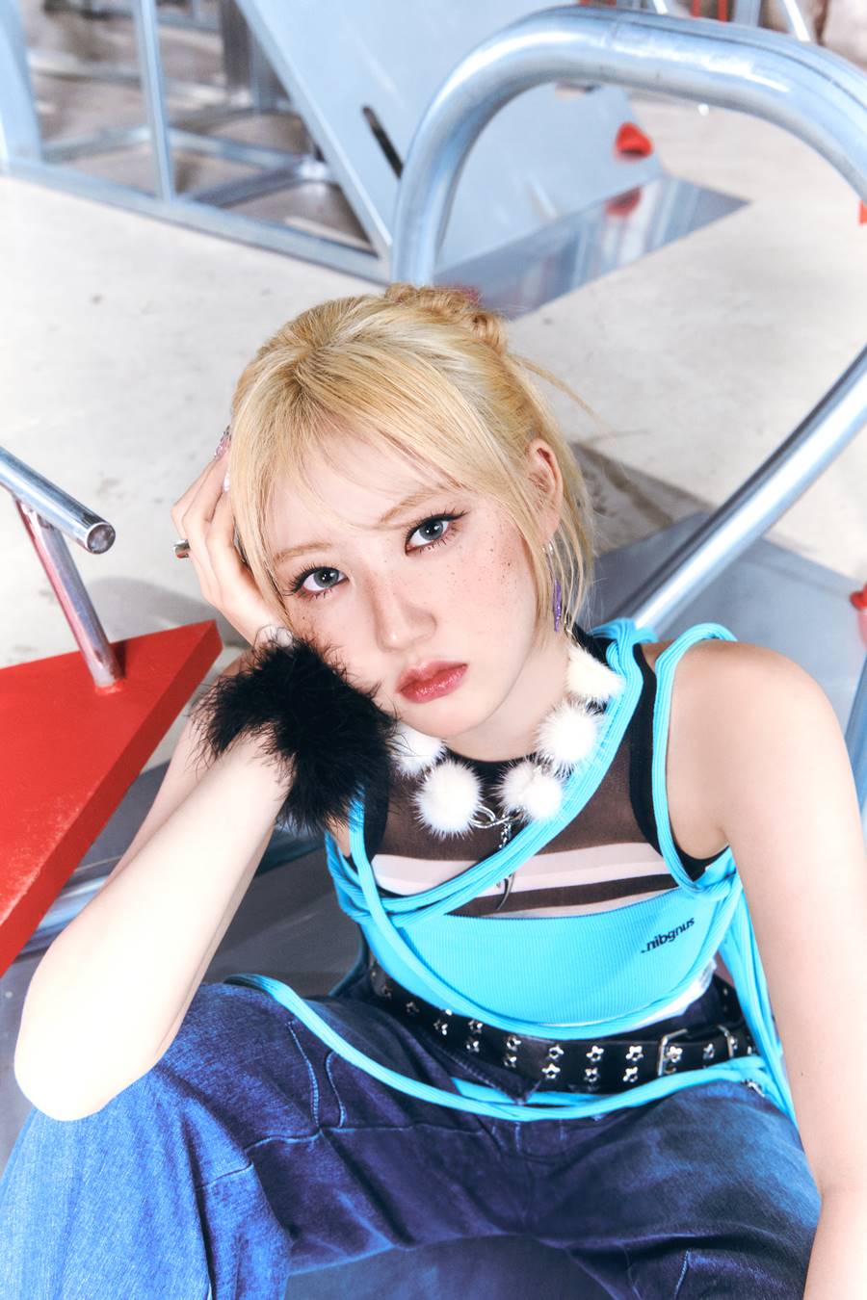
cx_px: 434
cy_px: 650
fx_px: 1373
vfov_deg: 50.7
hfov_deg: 35.1
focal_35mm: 38
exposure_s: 1/160
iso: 400
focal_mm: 38
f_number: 8
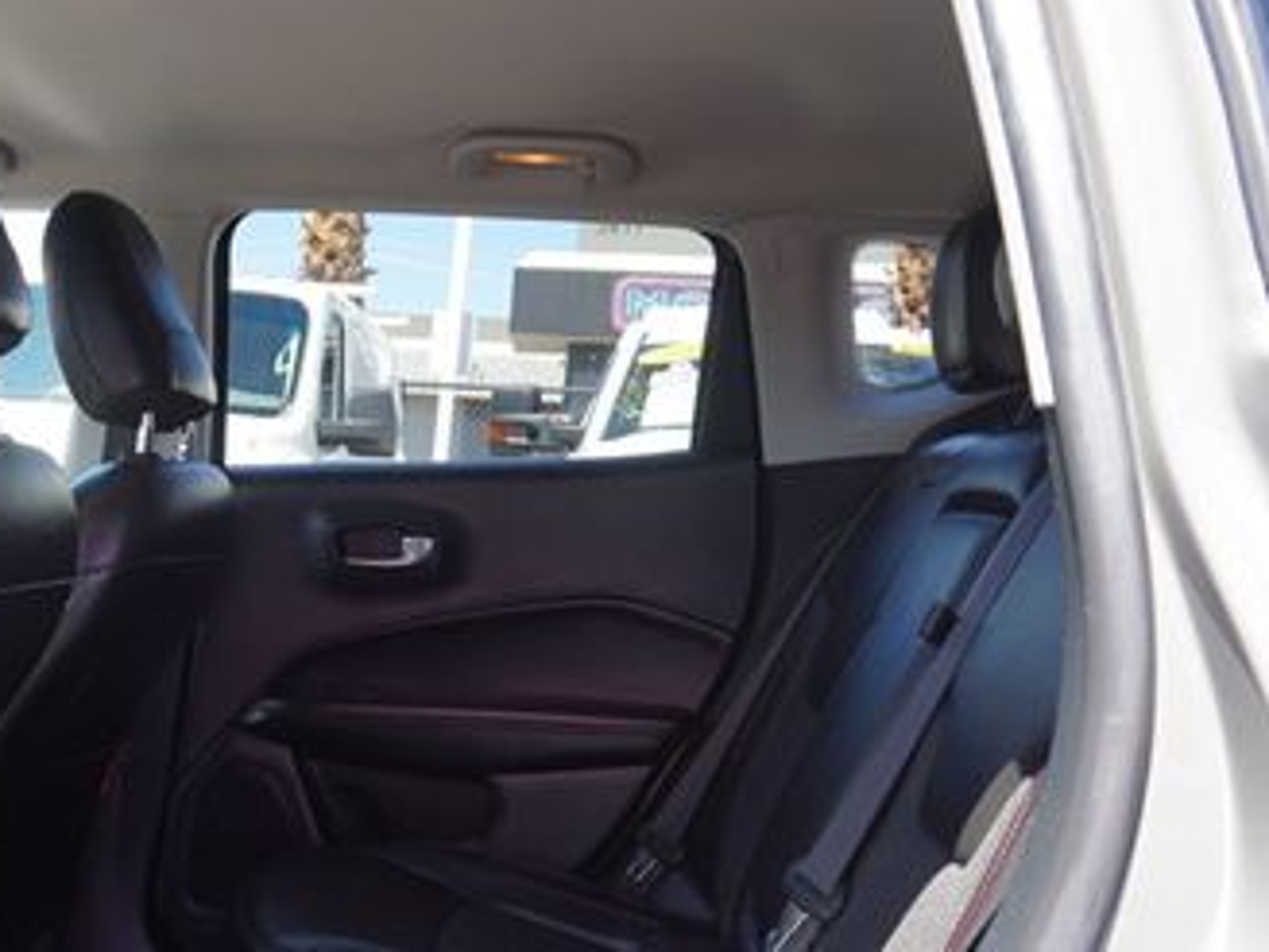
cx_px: 193
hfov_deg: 39.8
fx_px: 1650
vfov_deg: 31.6
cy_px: 724
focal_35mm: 45
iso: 100
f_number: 4.5
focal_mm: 16
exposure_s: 1/60
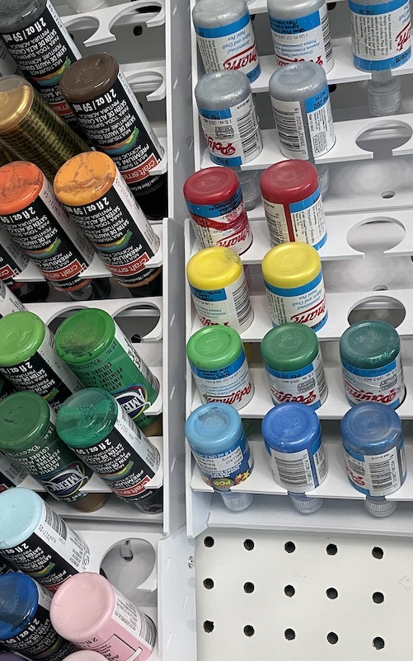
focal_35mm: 44
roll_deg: -0.1
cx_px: 233
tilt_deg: +2.5
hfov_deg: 29.2
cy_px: 357
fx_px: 793
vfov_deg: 45.2
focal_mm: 4.2
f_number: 1.6
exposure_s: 1/60
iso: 100
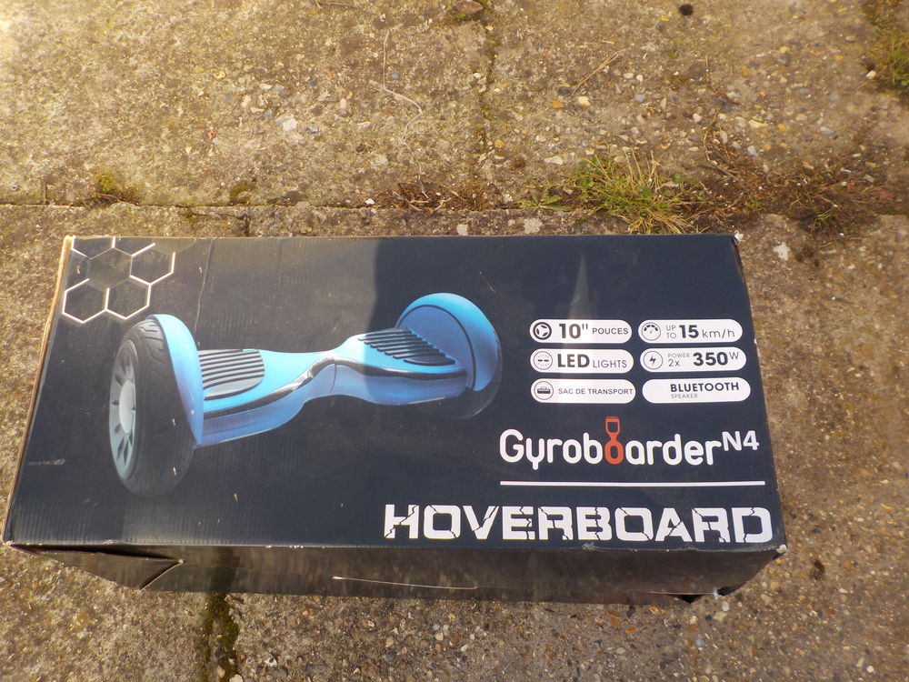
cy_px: 341
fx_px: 788
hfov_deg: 60.0
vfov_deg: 46.8
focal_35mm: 30
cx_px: 454
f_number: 3.3
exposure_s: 1/250
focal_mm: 4.1
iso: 125
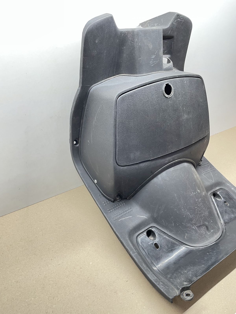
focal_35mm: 26
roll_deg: -0.7
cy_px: 157
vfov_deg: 67.3
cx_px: 118
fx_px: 236
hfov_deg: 53.1
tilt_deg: -33.5
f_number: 1.6
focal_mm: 4.2
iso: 100
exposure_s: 1/50
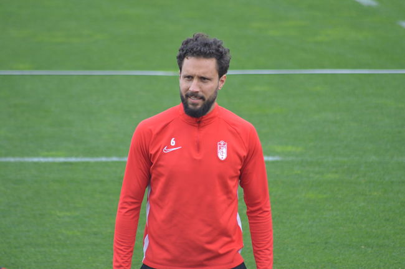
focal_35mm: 450
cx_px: 202
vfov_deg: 3.0
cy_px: 134
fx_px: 5057
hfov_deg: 4.6
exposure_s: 1/400
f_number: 5.6
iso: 400
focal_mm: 300
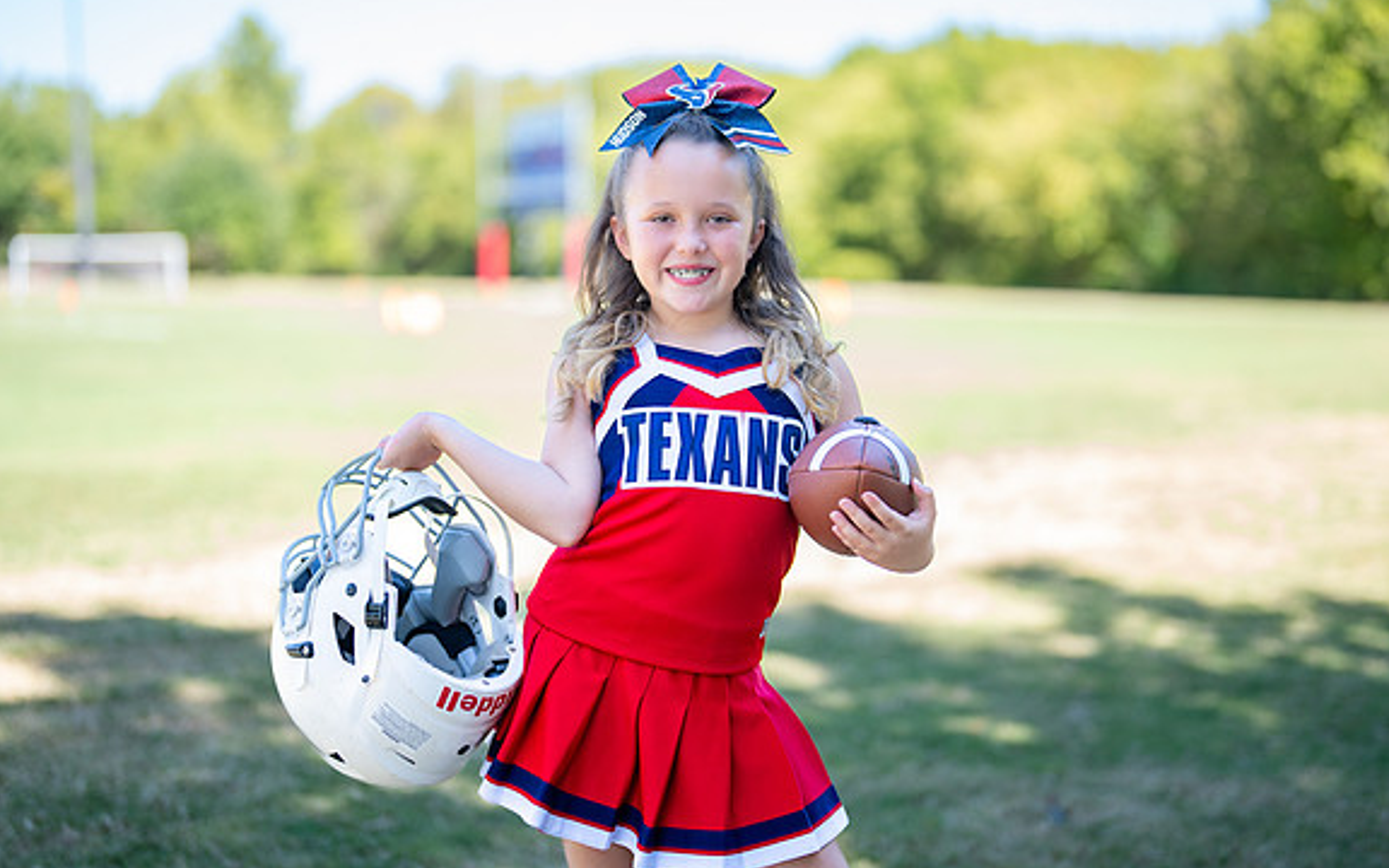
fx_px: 2158
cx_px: 703
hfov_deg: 35.7
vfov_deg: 22.7
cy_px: 409
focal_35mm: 57
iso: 100
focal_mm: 50
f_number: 1.2
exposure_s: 1/1000
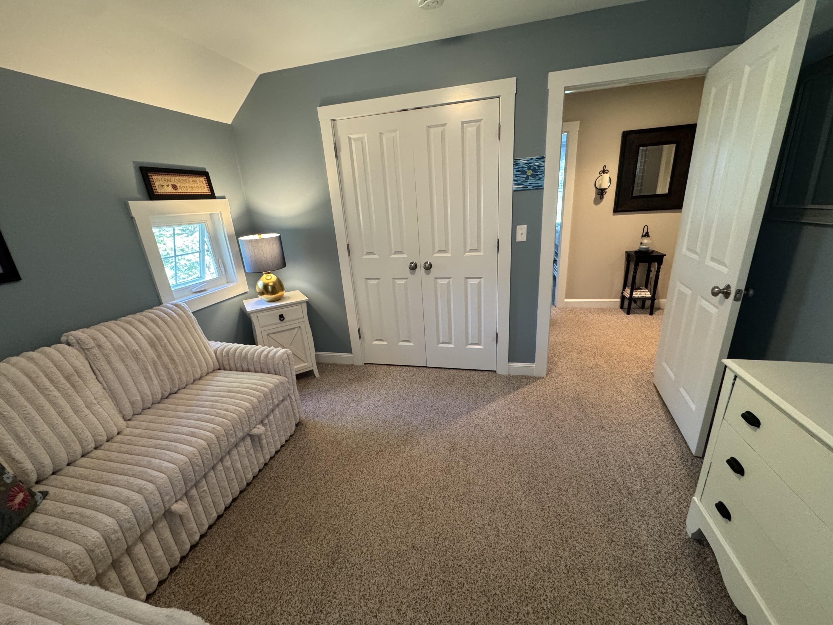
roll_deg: +4.0
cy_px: 312
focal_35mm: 14
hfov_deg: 102.1
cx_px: 416
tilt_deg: -18.1
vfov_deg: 85.7
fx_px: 337
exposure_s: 1/60
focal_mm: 2.22
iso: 500
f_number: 2.2
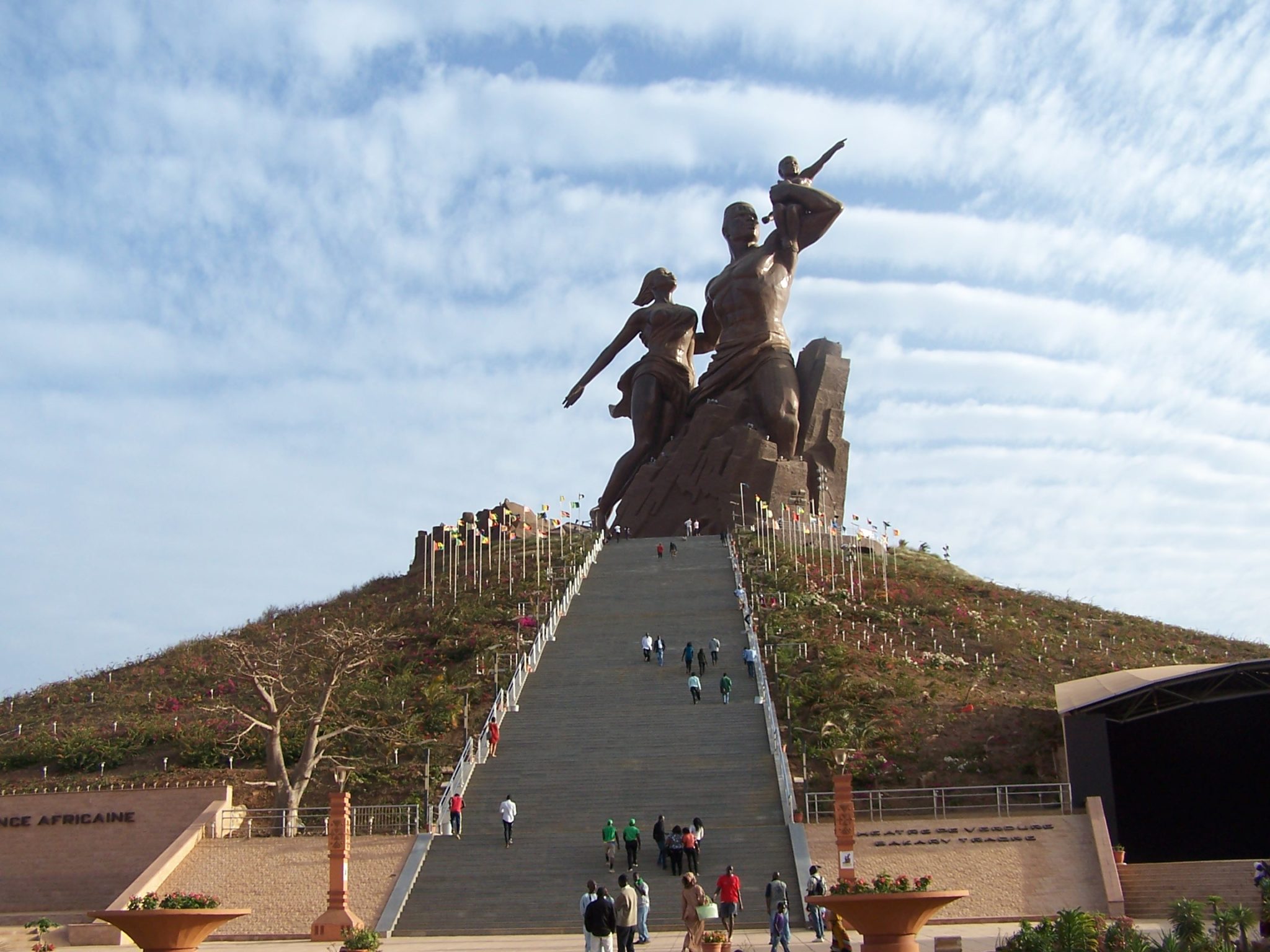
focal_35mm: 38
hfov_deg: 49.0
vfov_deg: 37.7
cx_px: 635
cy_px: 476
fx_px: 1394
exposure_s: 1/500
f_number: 4
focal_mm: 6.3
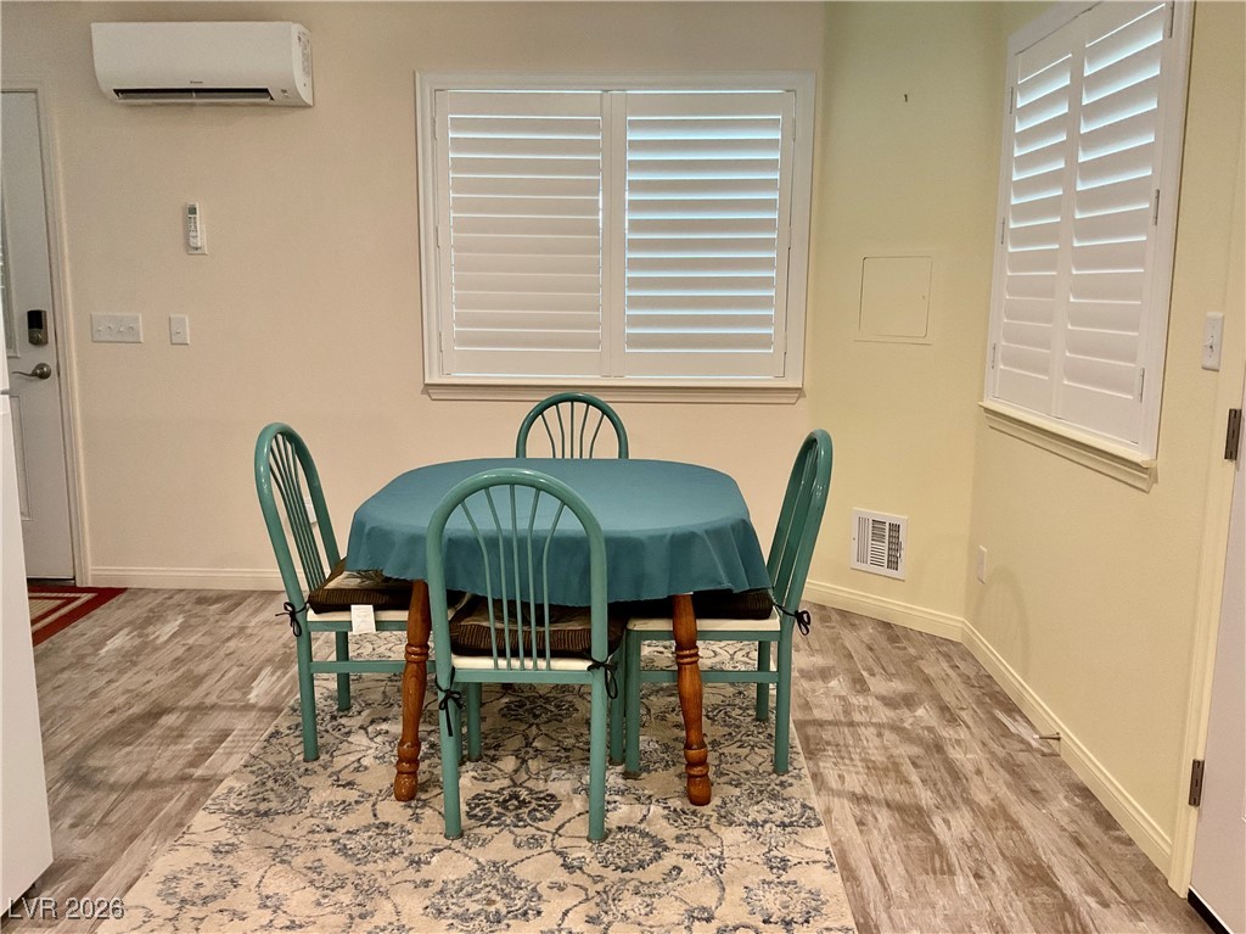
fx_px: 1043
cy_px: 467
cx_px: 623
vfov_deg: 48.2
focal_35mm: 29
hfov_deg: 61.7
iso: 100
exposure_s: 1/60
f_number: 1.8
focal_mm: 3
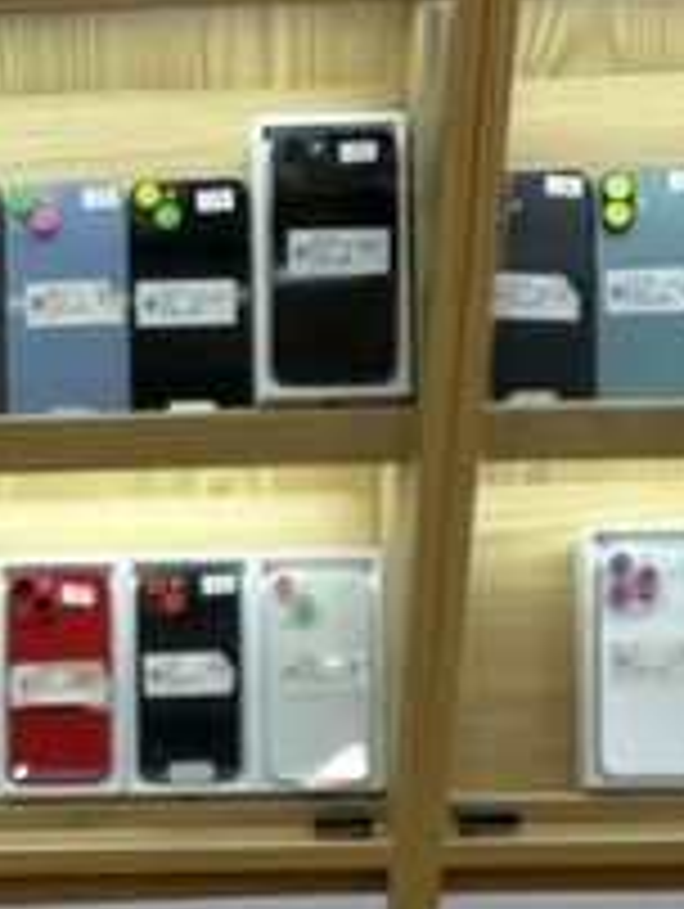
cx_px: -52
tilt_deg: -30.9
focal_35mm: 83
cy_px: 1557
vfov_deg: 19.0
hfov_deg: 17.3
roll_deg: -0.3
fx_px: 2182
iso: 100
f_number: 2.2
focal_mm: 2.22
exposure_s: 1/120
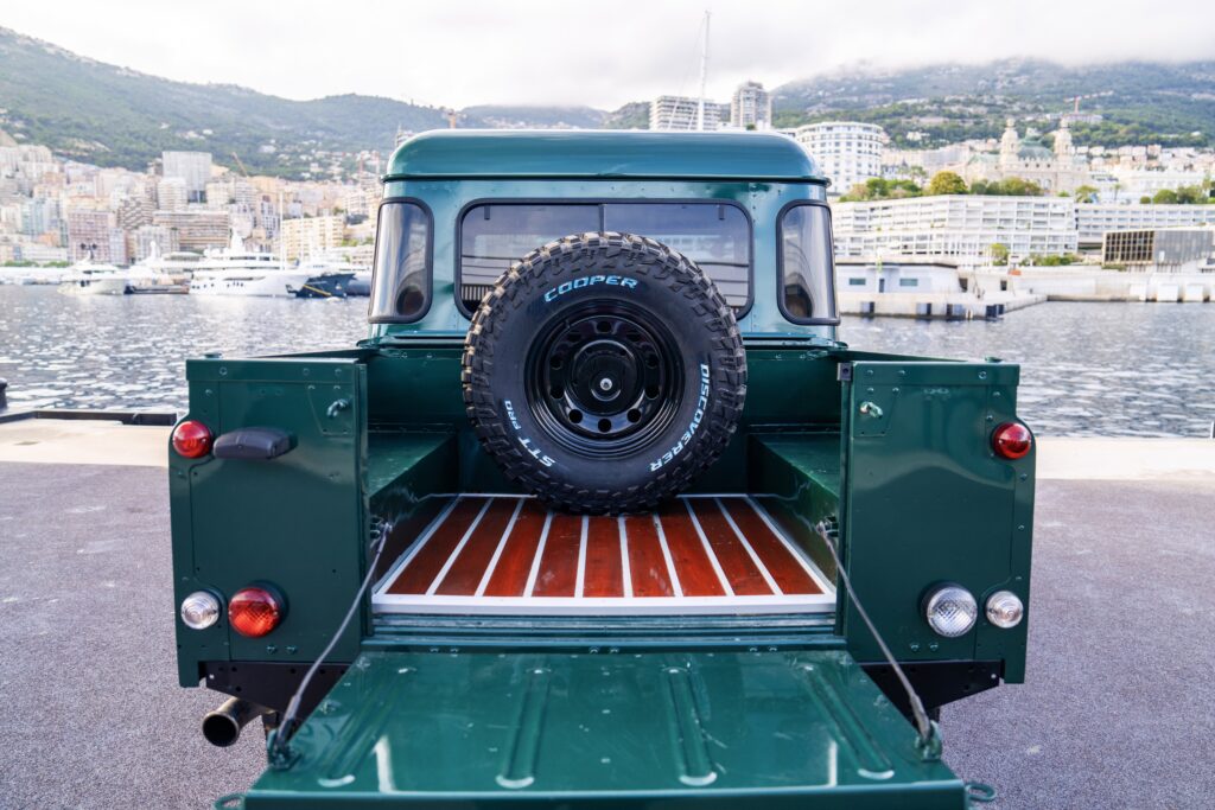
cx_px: 608
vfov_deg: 53.1
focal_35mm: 24
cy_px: 405
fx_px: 810
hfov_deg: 73.7
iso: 200
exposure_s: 1/160
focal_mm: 24
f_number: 2.8
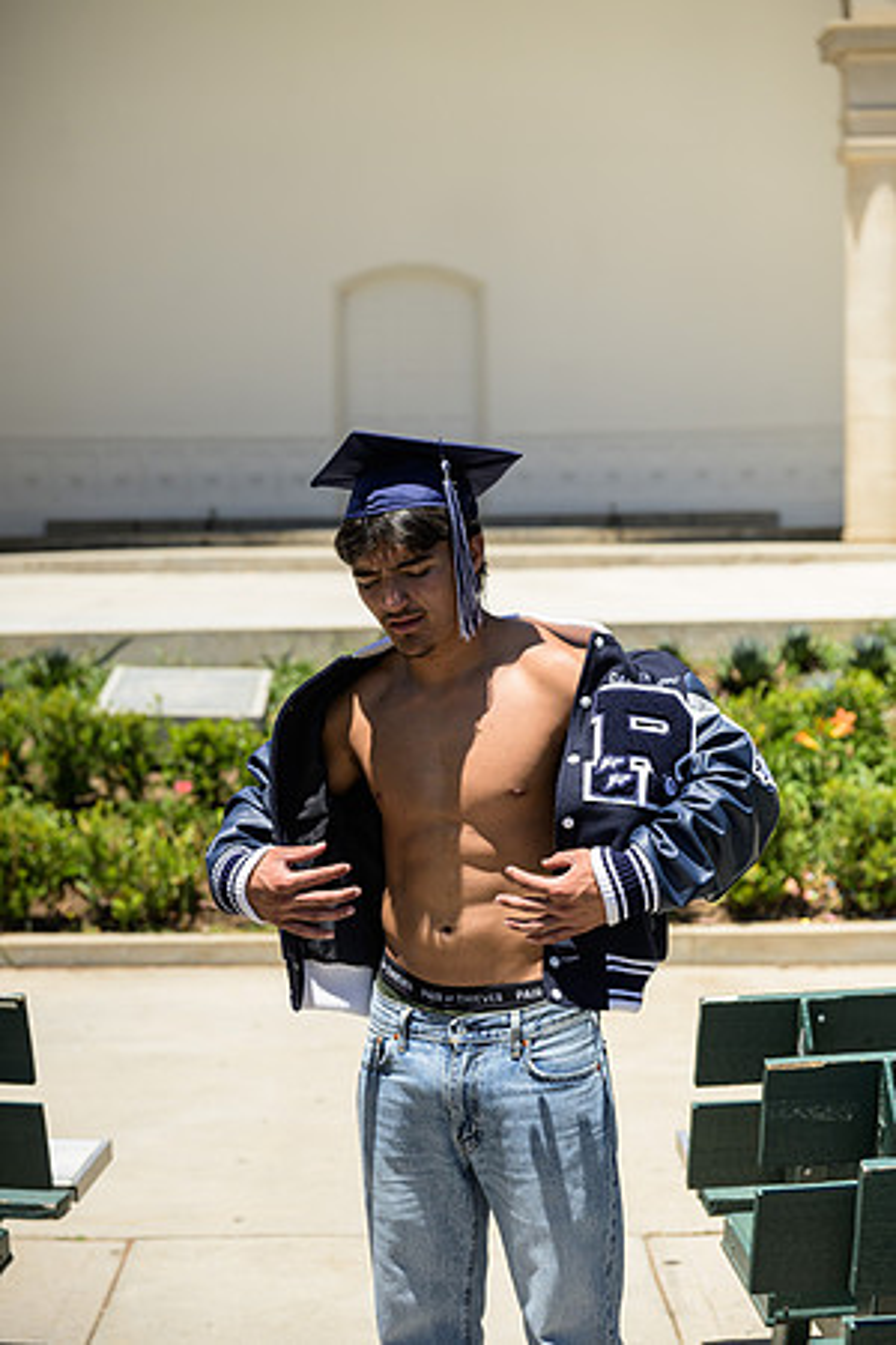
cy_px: 672
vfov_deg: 30.5
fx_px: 2464
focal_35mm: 66
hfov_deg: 20.6
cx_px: 448
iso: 800
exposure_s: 1/6400
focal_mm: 66
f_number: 4
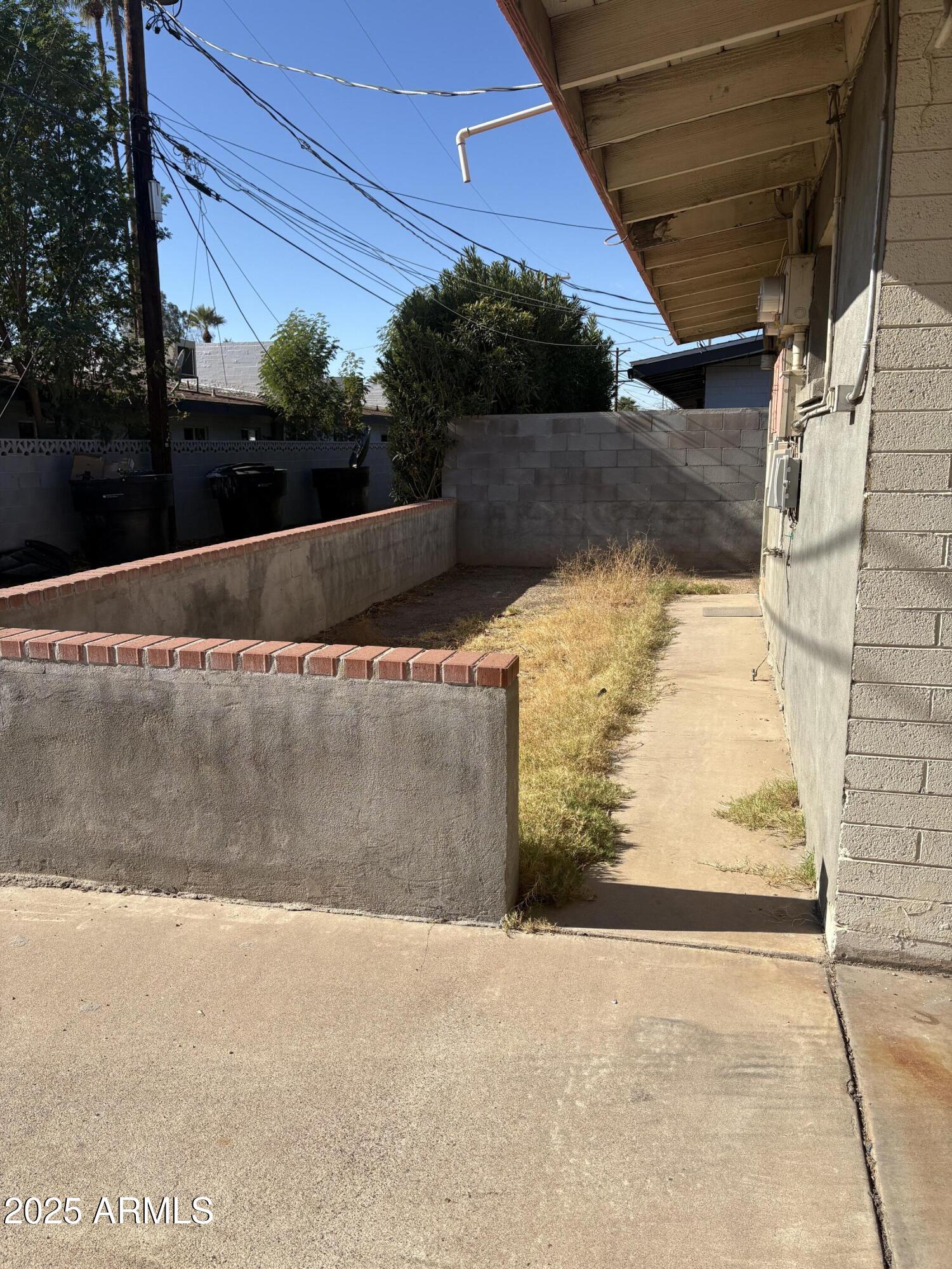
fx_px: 953
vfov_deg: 67.3
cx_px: 476
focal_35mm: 26
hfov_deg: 53.1
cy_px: 634
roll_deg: -0.1
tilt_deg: -10.9
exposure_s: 1/3125
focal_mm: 5.96
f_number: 1.6
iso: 50
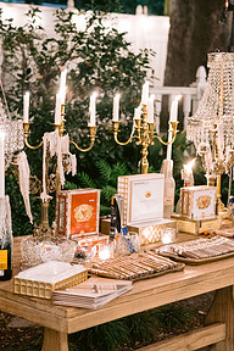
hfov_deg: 17.5
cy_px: 191
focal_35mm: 78
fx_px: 760
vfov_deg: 26.0
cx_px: 99
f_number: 2.8
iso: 1600
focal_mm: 50
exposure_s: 1/20
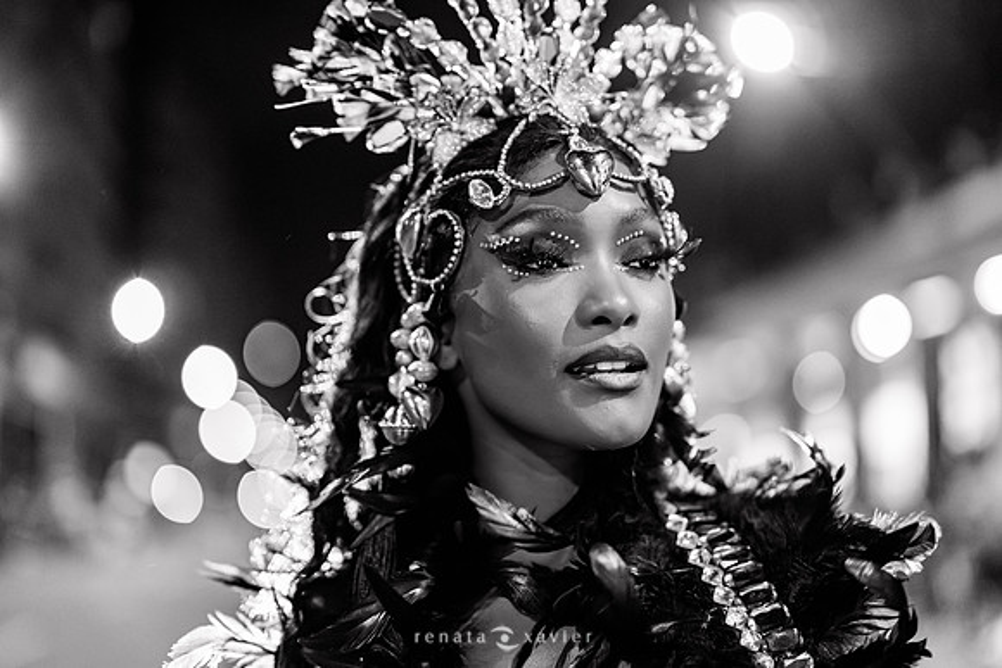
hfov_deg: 39.6
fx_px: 1392
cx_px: 501
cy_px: 334
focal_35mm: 50
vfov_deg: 27.0
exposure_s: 1/320
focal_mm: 50
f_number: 1.2
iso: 2000
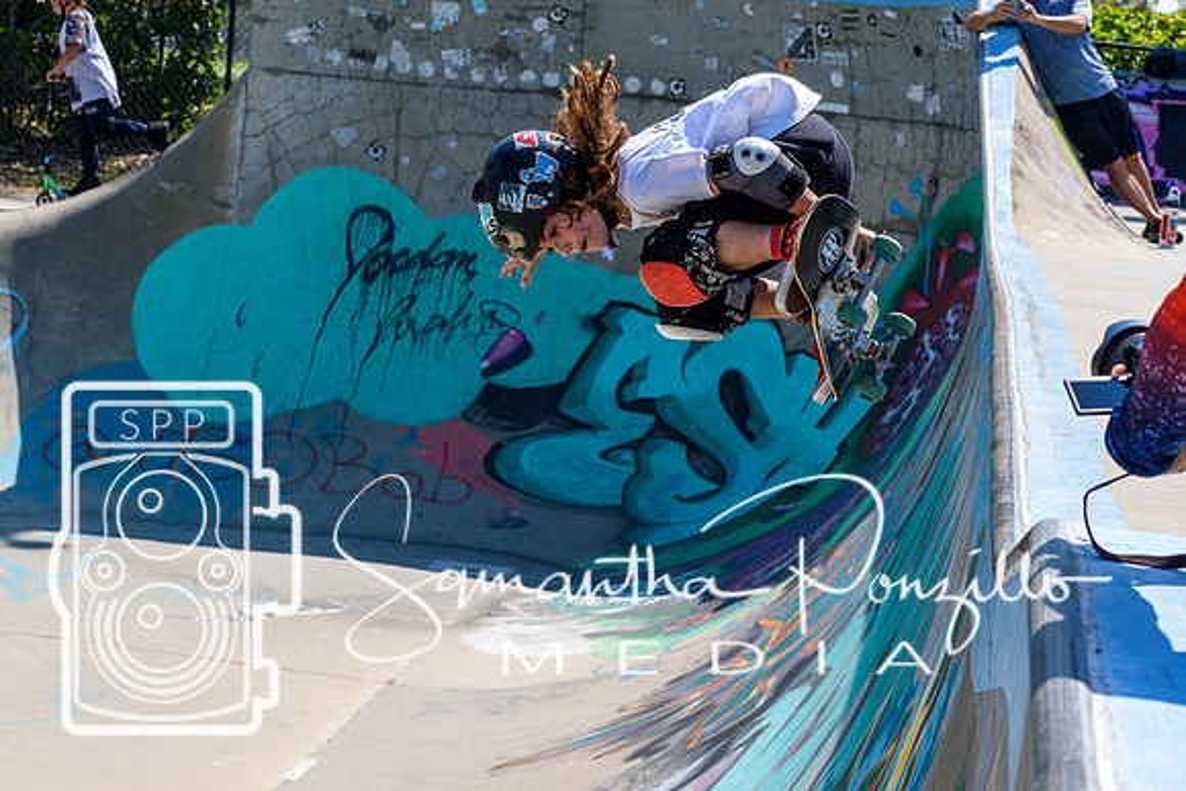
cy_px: 396
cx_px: 593
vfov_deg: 13.0
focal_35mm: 105
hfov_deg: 19.5
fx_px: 3460
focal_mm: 70
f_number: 8
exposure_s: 1/1000
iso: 200
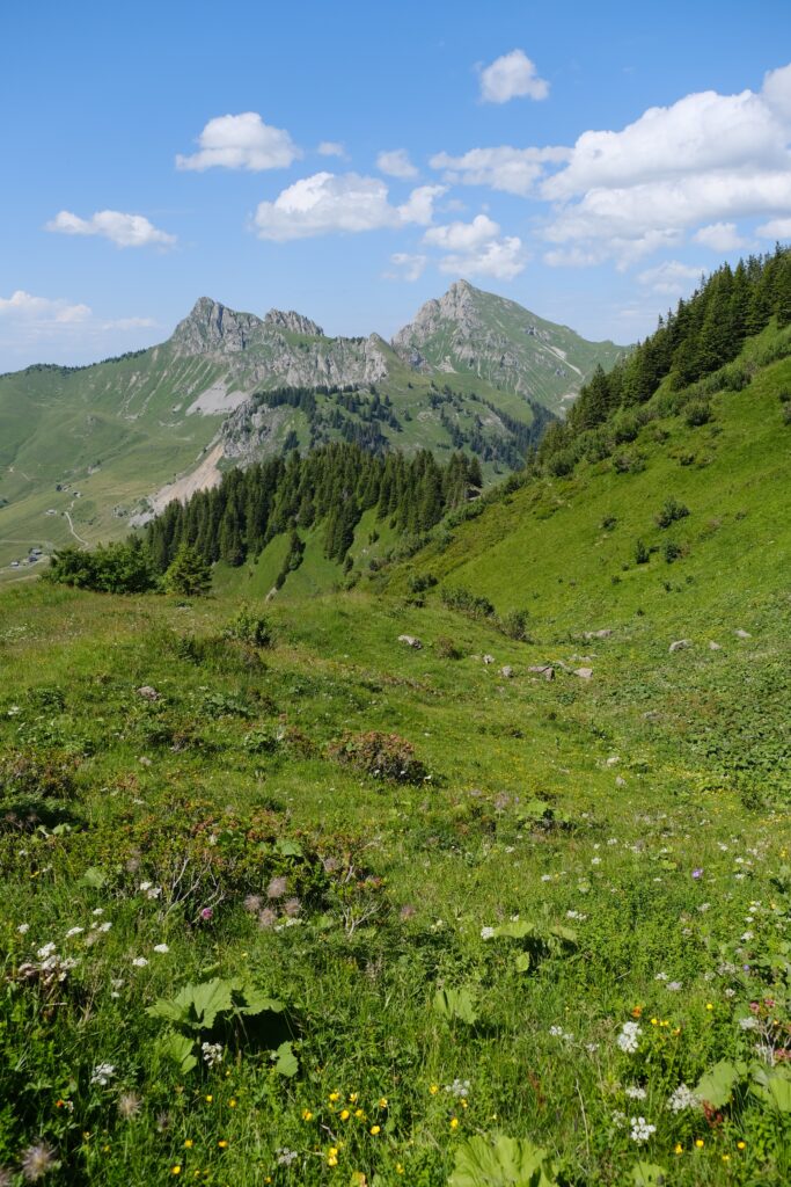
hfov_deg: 47.9
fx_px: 890
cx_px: 396
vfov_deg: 67.4
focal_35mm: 27
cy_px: 594
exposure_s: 1/950
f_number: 5.6
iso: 320
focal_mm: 18
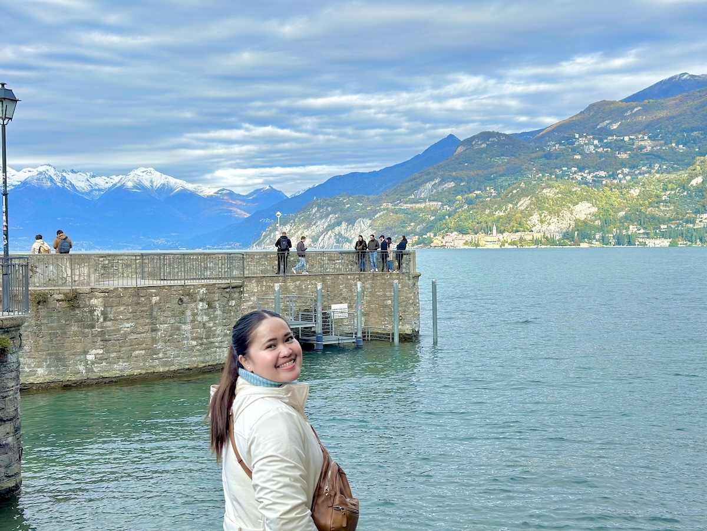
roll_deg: +0.0
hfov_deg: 39.7
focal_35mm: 48
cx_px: 354
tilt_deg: -2.0
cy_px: 266
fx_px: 980
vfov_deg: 30.3
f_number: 1.78
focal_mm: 6.86
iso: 64
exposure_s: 1/1953
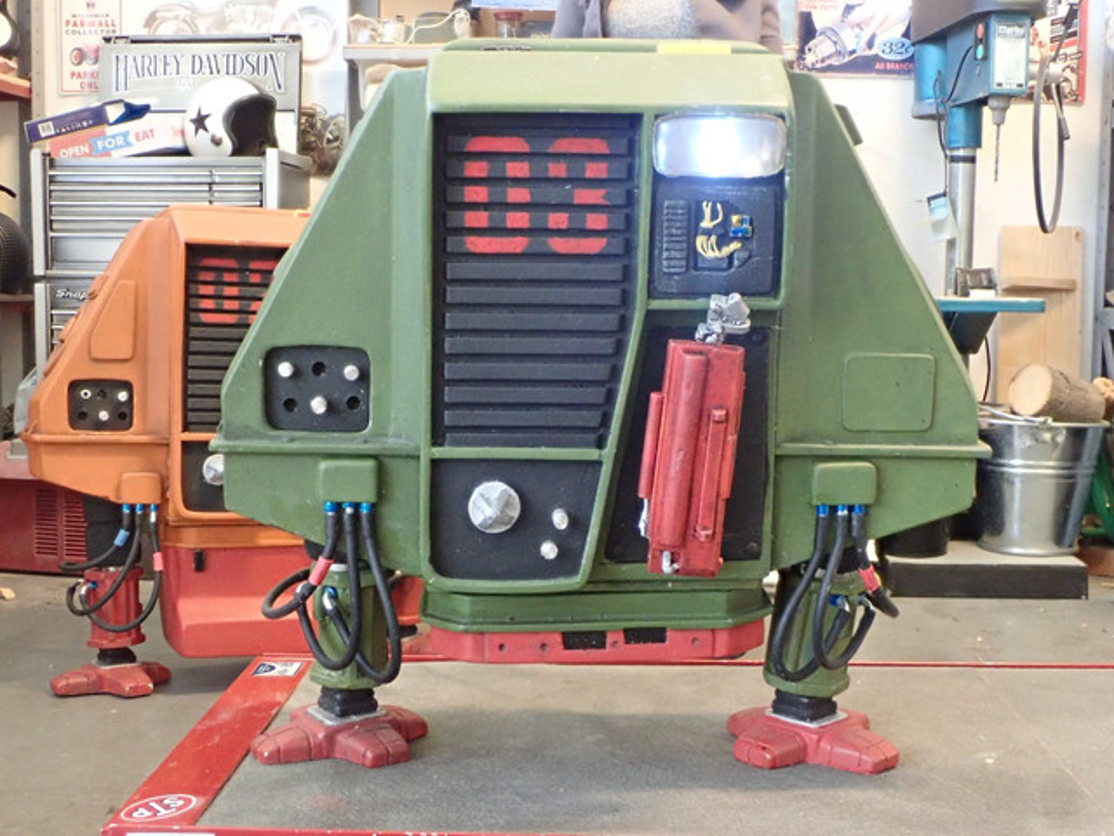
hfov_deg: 46.8
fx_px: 1287
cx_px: 557
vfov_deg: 36.0
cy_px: 418
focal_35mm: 40
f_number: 4
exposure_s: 1/40
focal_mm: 7.34
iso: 1000
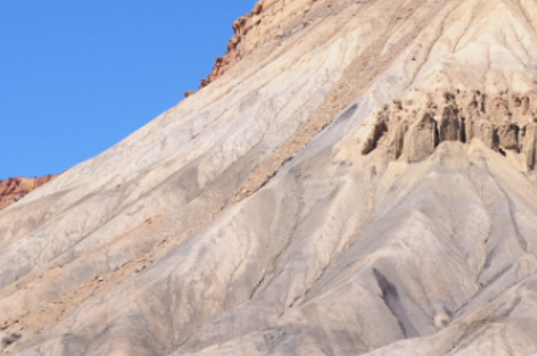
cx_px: 569
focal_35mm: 142
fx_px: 2114
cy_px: 170
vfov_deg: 9.6
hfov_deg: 14.2
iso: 250
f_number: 7.1
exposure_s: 1/1250
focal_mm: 32
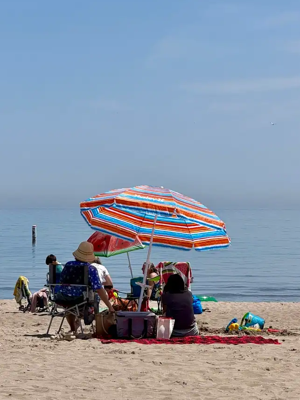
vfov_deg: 14.1
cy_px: 185
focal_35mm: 140
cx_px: 165
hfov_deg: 10.6
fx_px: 1617
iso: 20
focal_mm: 16.89
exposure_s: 1/1068
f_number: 2.8
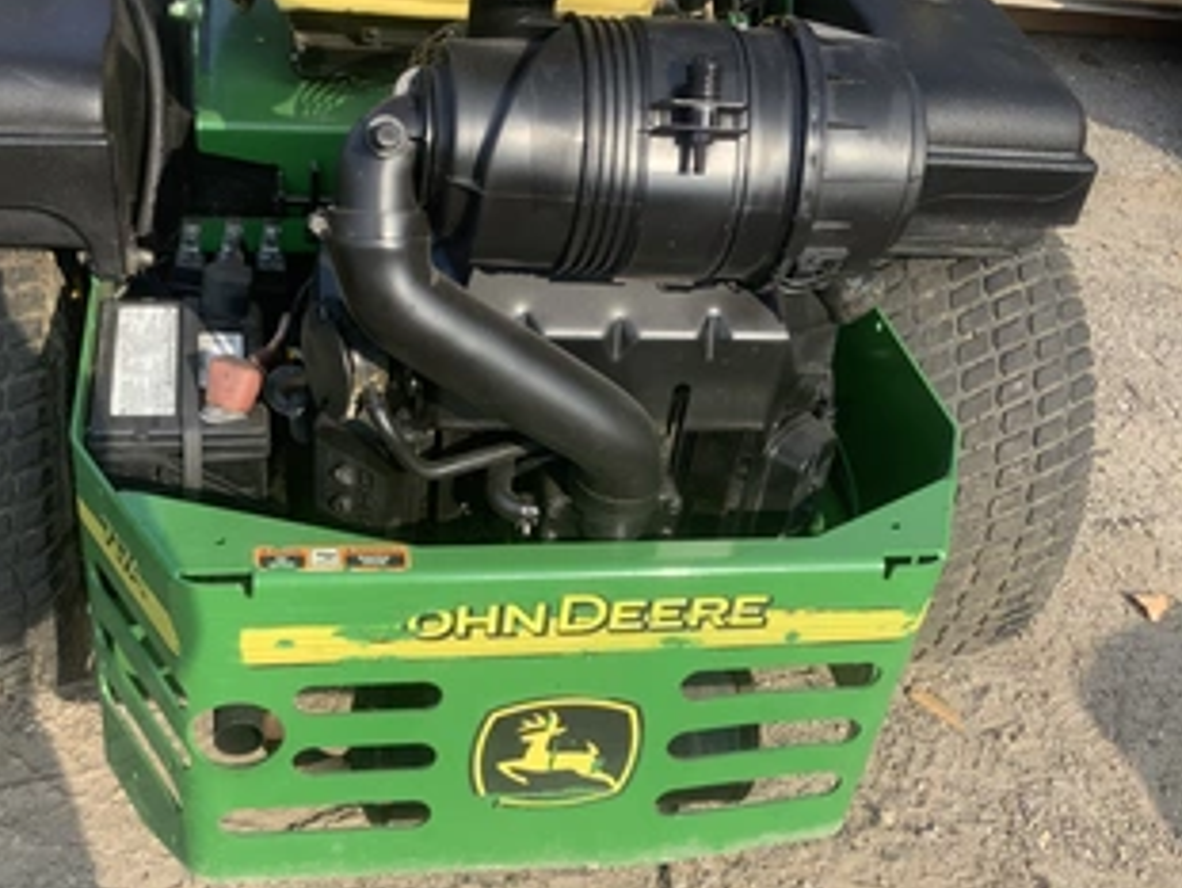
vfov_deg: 36.0
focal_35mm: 40
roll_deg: -4.9
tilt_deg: -38.4
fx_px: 1367
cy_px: 488
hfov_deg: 46.7
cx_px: 515
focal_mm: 3.3
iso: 25
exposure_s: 1/463
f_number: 2.4
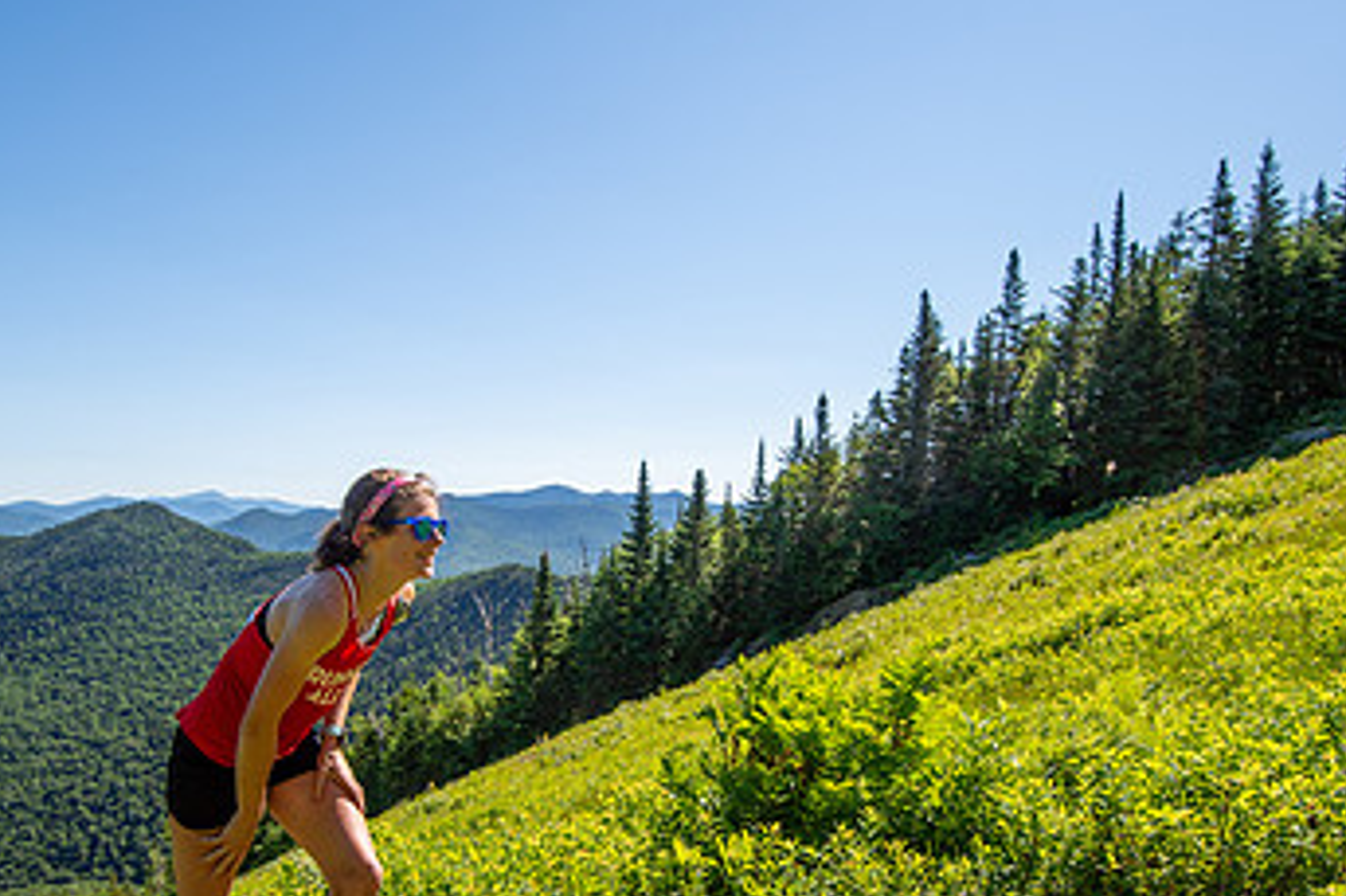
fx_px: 1009
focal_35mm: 27
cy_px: 642
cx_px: 563
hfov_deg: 67.0
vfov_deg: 46.6
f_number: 5
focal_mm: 16
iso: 100
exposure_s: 1/500
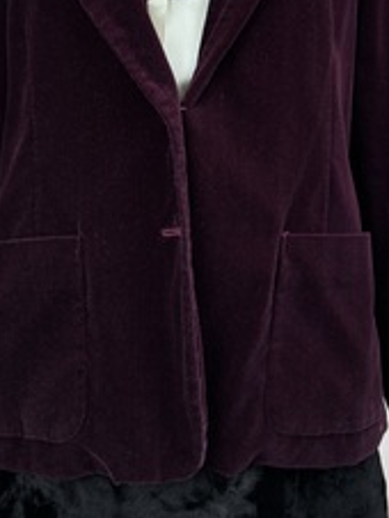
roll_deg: -0.2
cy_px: 103
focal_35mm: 46
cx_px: 178
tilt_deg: -4.3
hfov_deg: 31.6
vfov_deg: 39.6
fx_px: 688
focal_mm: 5.96
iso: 40
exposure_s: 1/157
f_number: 1.6
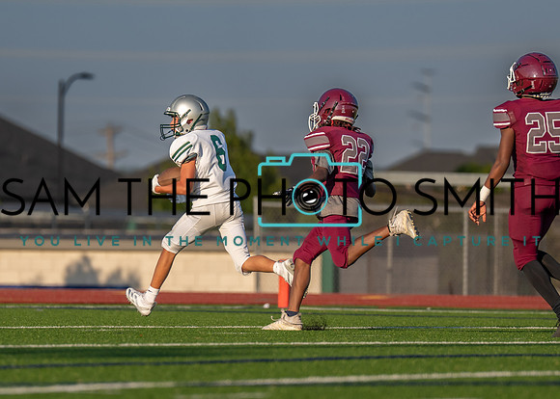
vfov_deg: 3.4
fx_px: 6769
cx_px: 240
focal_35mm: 426
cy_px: 229
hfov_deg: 4.7
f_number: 2.8
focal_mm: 200
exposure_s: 1/2500
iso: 100
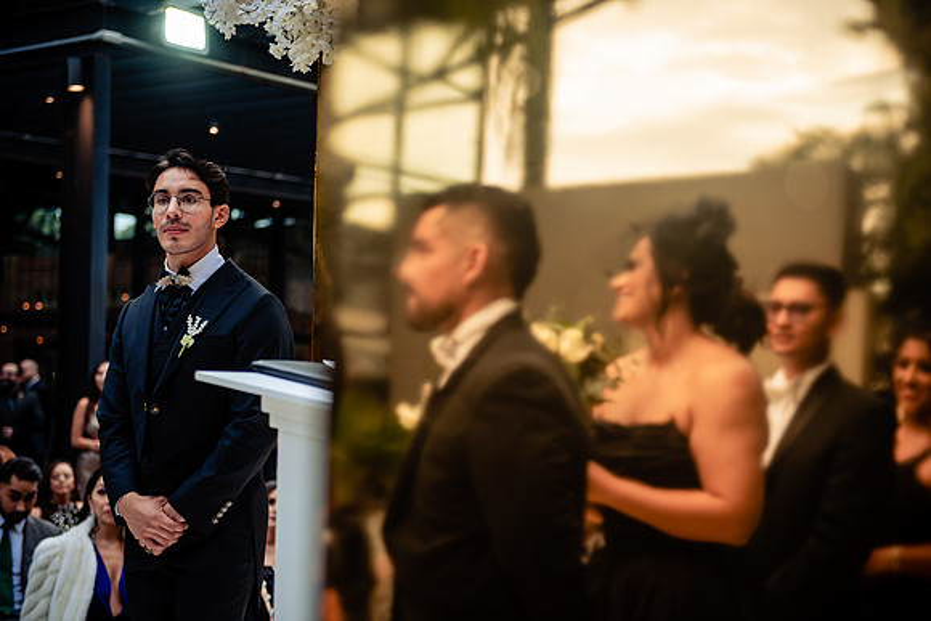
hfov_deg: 32.4
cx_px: 466
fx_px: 1604
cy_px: 310
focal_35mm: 62
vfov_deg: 21.9
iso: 320
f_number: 2.8
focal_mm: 62
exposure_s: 1/160
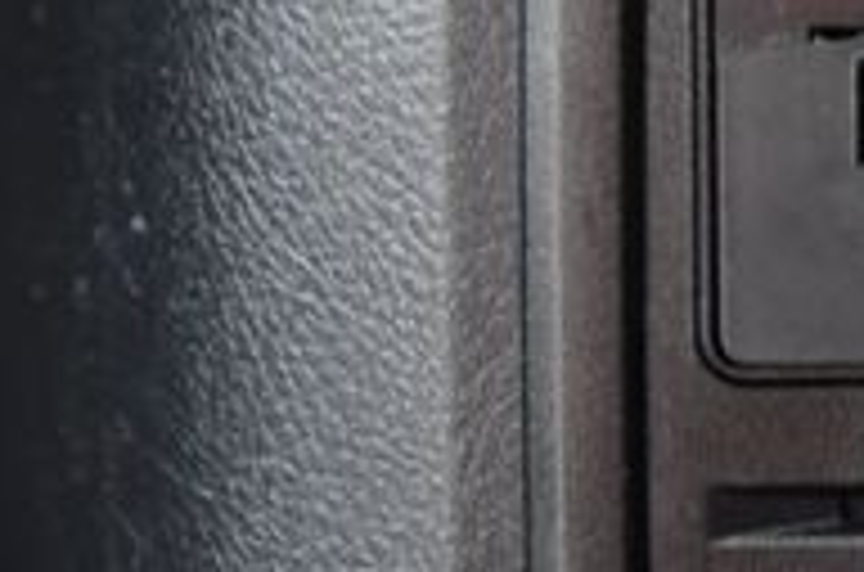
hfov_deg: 7.4
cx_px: 1138
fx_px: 6600
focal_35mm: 276
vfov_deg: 5.0
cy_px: 162
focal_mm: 55
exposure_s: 1/10
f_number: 5.6
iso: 1600
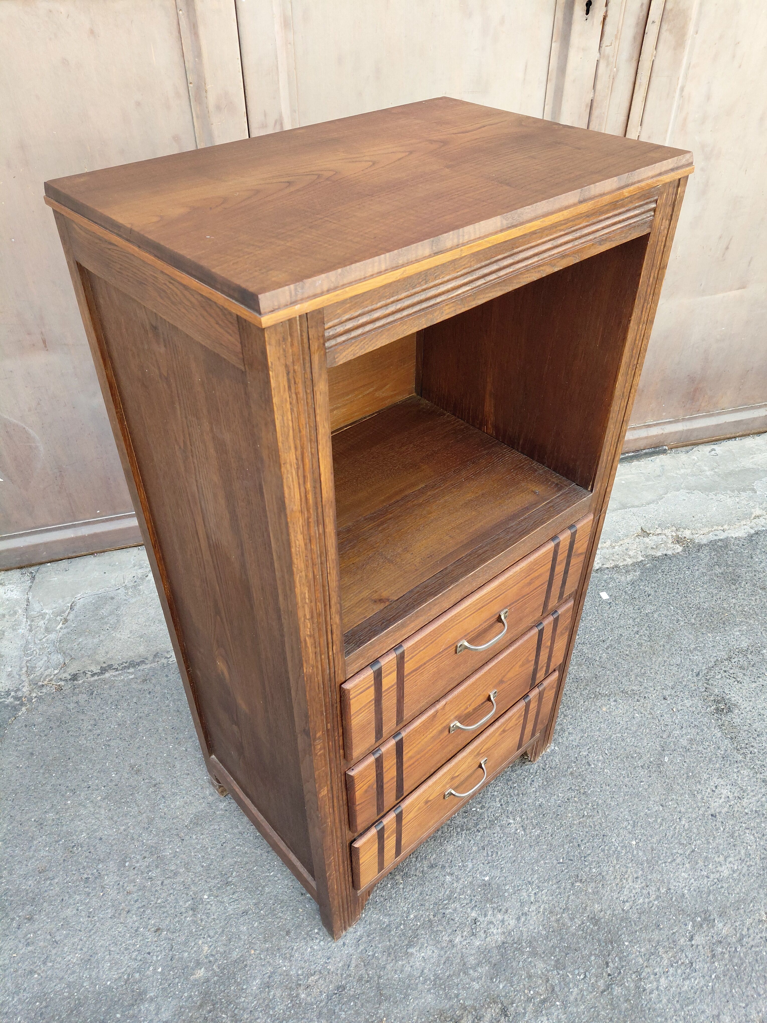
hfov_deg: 54.9
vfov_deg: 69.4
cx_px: 384
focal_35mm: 25
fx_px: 739
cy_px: 512
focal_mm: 4.69
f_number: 1.8
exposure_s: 1/120
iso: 100
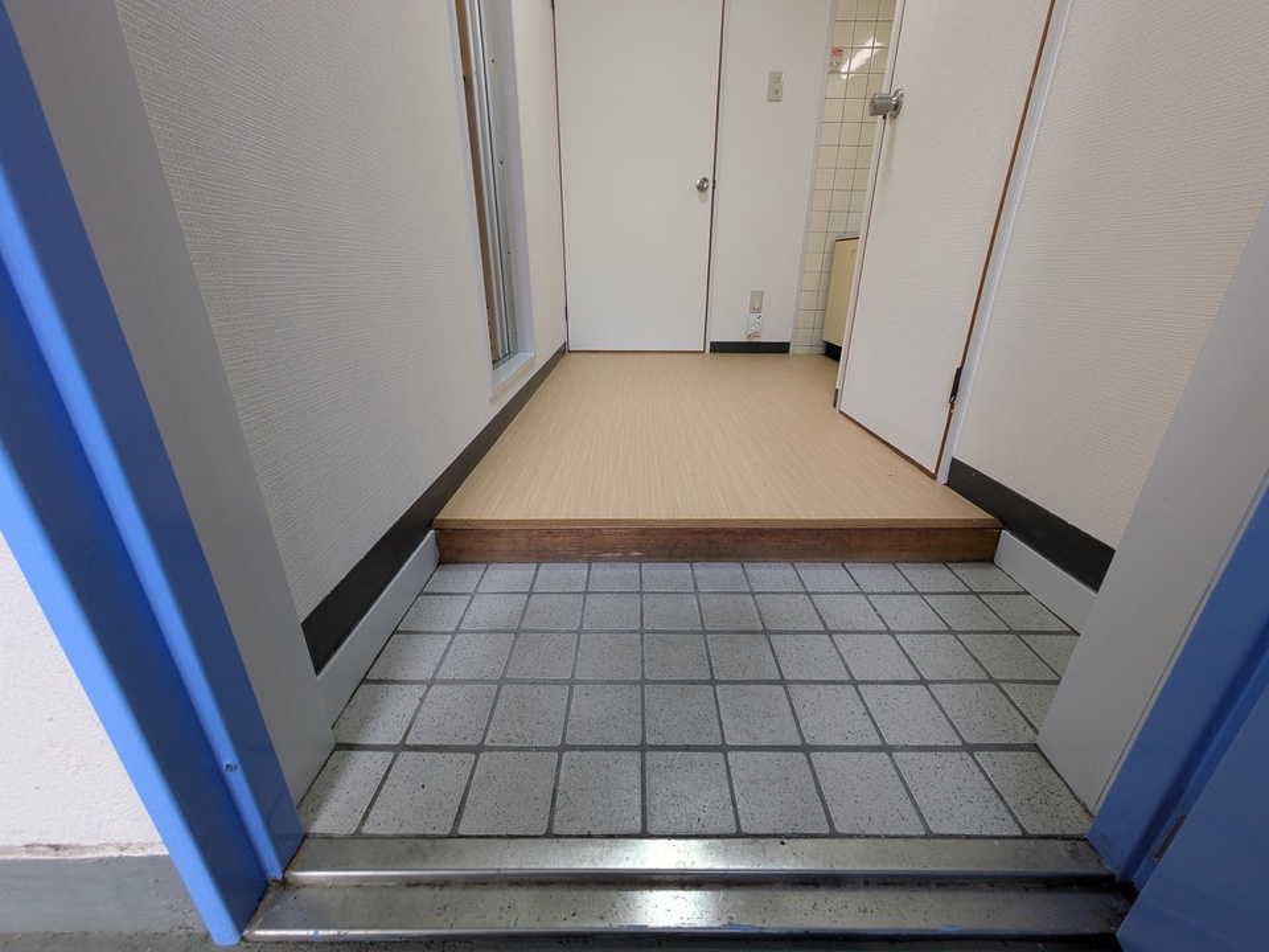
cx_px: 634
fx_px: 513
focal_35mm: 14
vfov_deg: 85.7
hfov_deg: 102.1
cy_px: 476
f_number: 2.2
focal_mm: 1.83
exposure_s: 1/60
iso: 53
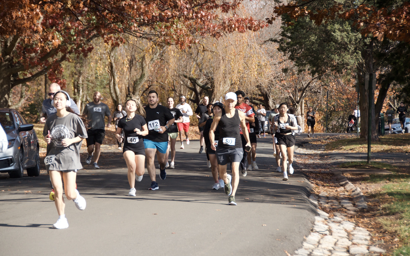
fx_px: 1816
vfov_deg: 8.1
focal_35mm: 163
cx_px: 202
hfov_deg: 12.9
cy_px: 120
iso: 800
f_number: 5.3
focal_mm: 105
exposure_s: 1/1600
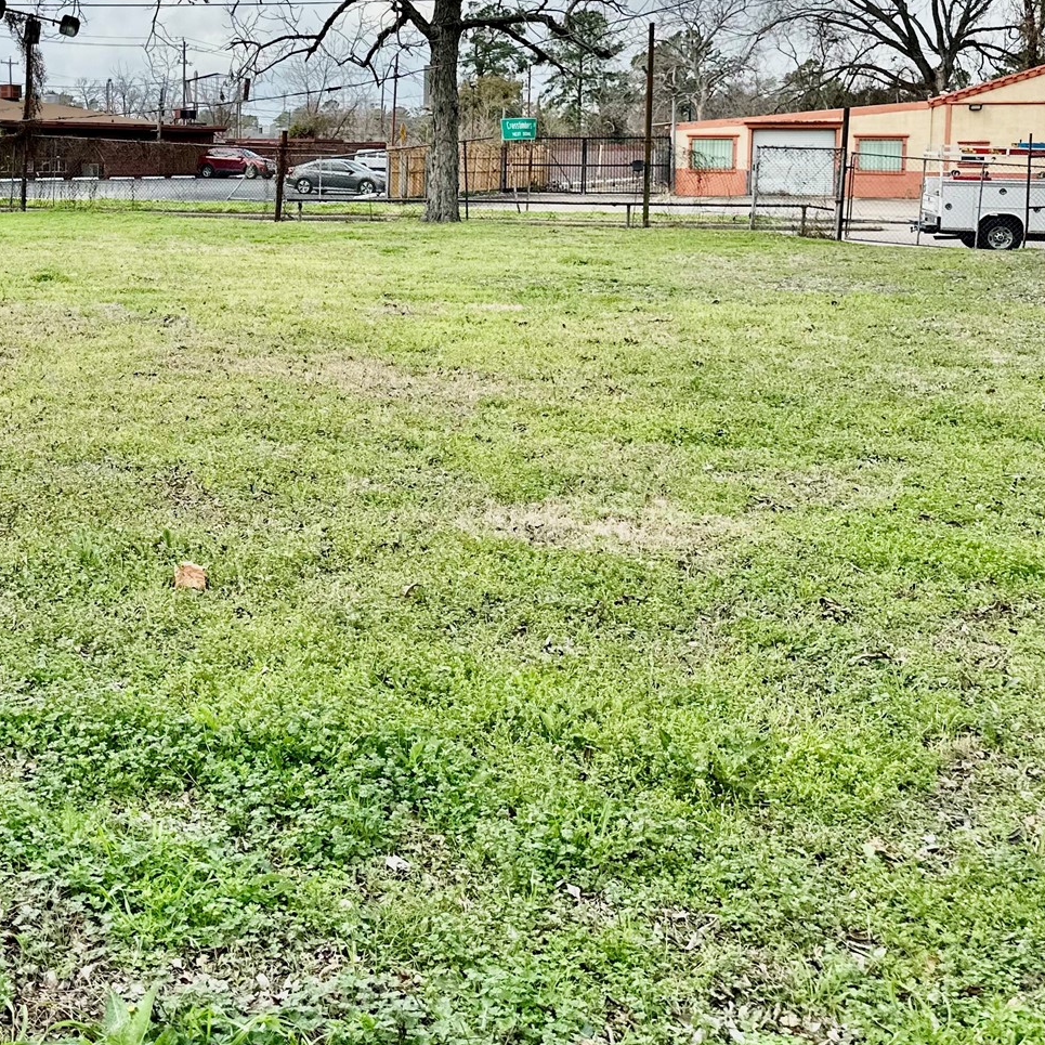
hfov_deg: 35.8
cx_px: 152
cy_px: 233
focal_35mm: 45
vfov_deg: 36.5
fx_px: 1537
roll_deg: -0.9
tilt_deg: -3.5
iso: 80
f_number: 1.78
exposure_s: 1/4348
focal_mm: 6.86
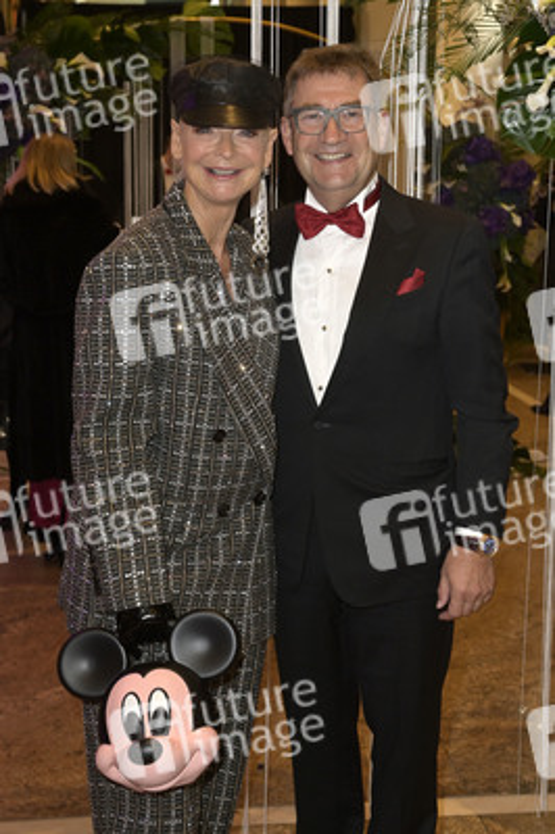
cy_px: 417
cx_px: 278
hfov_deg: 24.6
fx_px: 1274
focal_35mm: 55
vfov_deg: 36.3
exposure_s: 1/60
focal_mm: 55
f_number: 5.6
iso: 2500
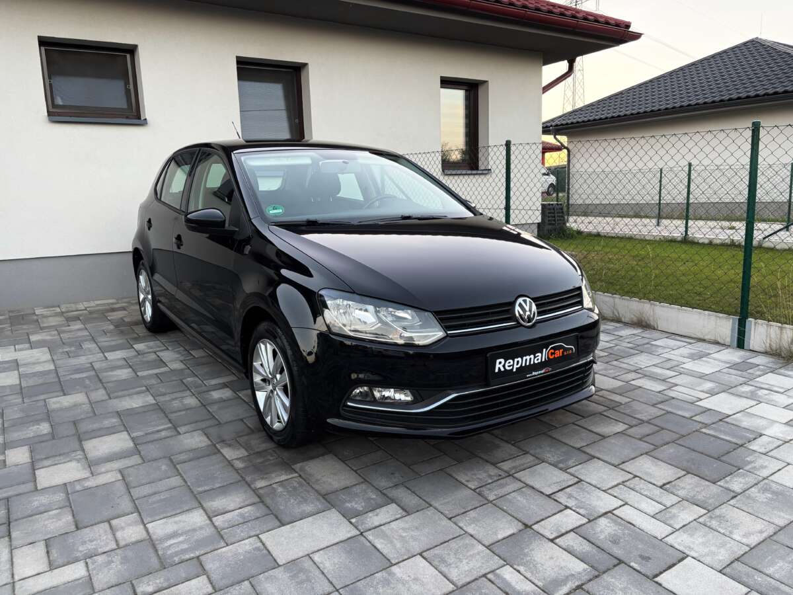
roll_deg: +1.4
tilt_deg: -9.6
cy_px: 298
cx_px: 396
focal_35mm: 26
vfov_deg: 53.1
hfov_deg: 67.3
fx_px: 596
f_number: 1.6
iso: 125
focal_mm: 5.96
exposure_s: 1/121
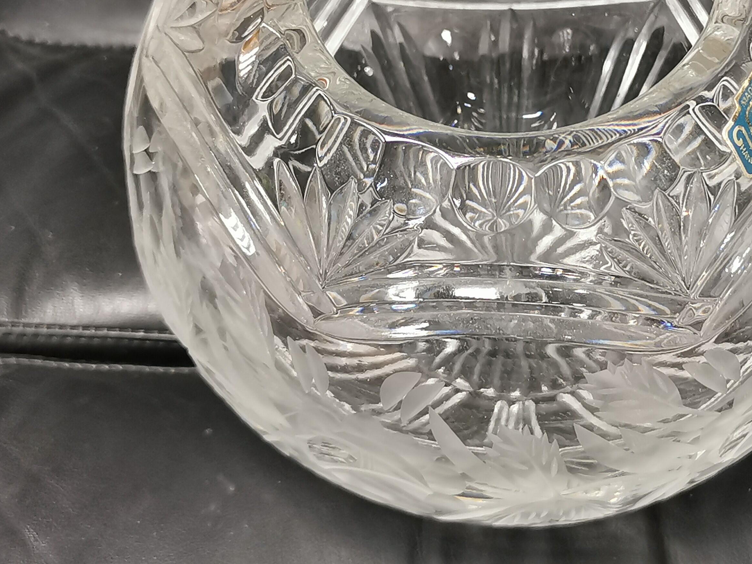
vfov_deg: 20.3
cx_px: 514
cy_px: 149
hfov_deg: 26.8
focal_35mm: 72
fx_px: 1564
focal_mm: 5.58
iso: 200
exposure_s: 1/50
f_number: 1.8
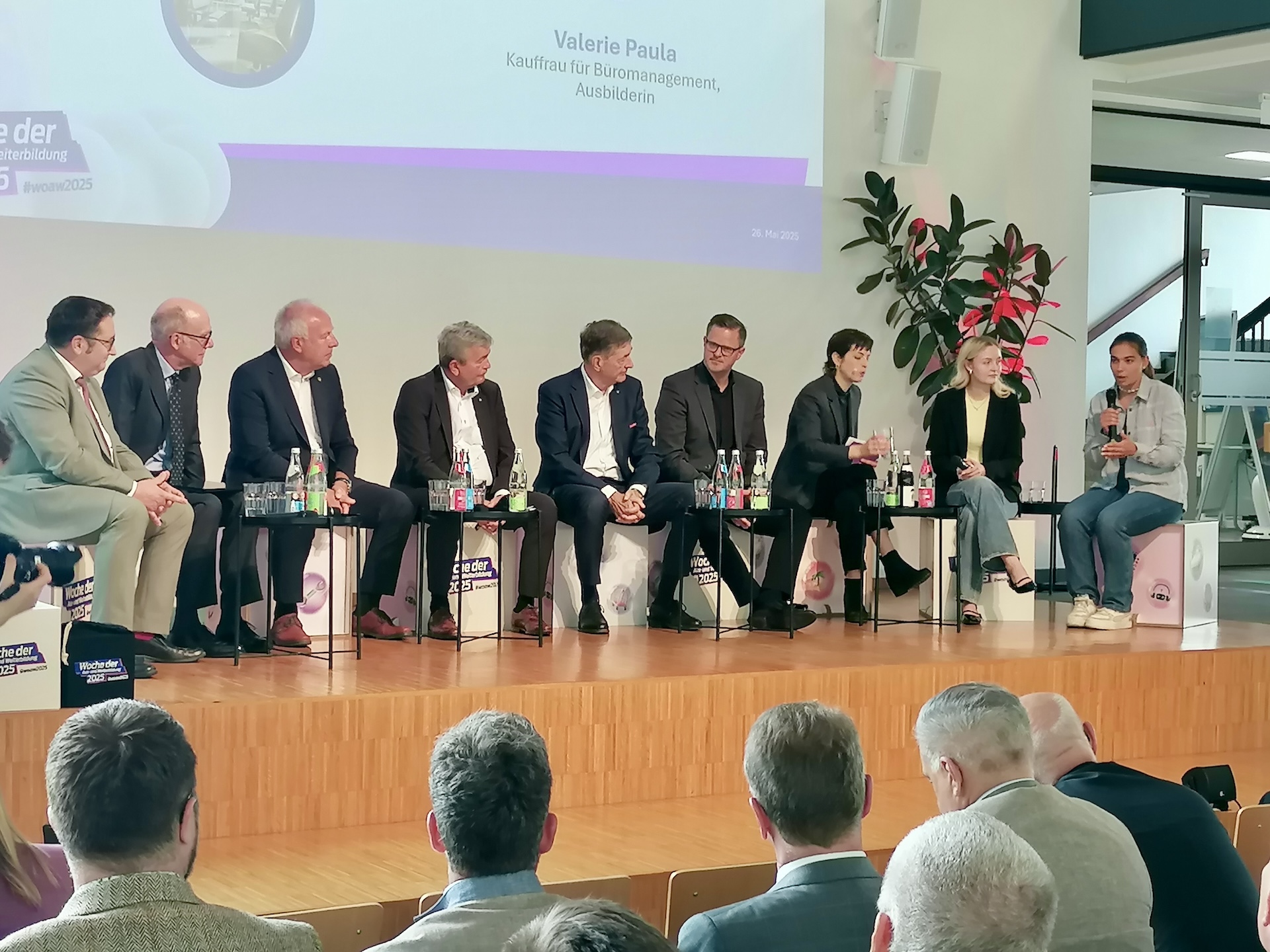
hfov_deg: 30.3
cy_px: 476
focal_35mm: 64
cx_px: 635
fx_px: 2348
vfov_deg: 22.9
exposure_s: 1/50
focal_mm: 4.75
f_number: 1.8
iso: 100
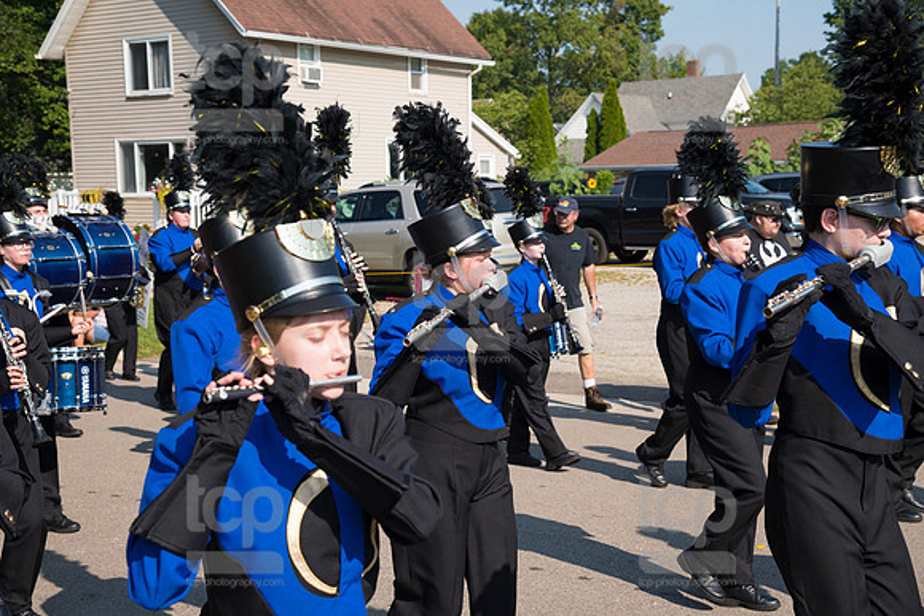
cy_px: 308
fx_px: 1412
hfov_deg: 36.2
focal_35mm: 55
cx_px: 462
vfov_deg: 24.6
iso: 320
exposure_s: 1/800
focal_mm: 55
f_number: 6.3
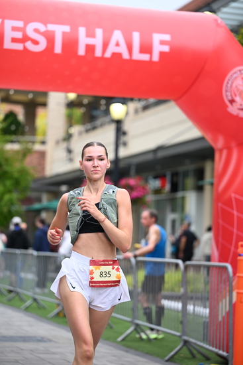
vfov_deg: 20.4
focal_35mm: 100
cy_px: 182
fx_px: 1012
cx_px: 122
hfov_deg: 13.7
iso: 640
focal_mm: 100
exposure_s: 1/2000
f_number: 2.8
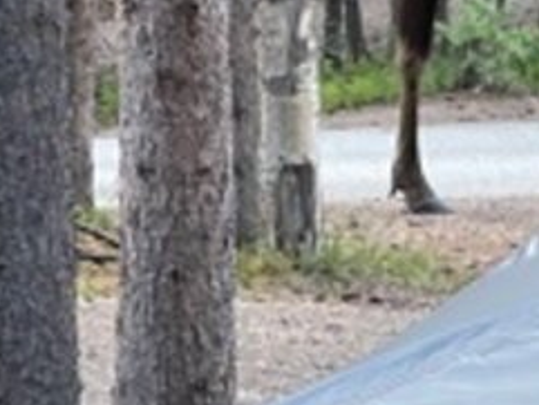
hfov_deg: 6.2
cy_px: 412
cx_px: 262
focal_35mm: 319
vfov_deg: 4.7
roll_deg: +2.3
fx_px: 4970
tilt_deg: -7.8
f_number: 2.2
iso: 200
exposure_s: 1/98
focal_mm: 7.5
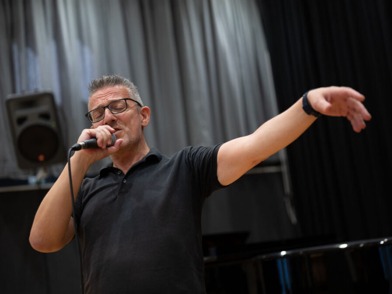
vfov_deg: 26.6
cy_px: 148
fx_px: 623
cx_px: 196
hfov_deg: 34.9
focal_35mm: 55
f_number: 1.8
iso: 1000
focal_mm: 50
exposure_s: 1/250
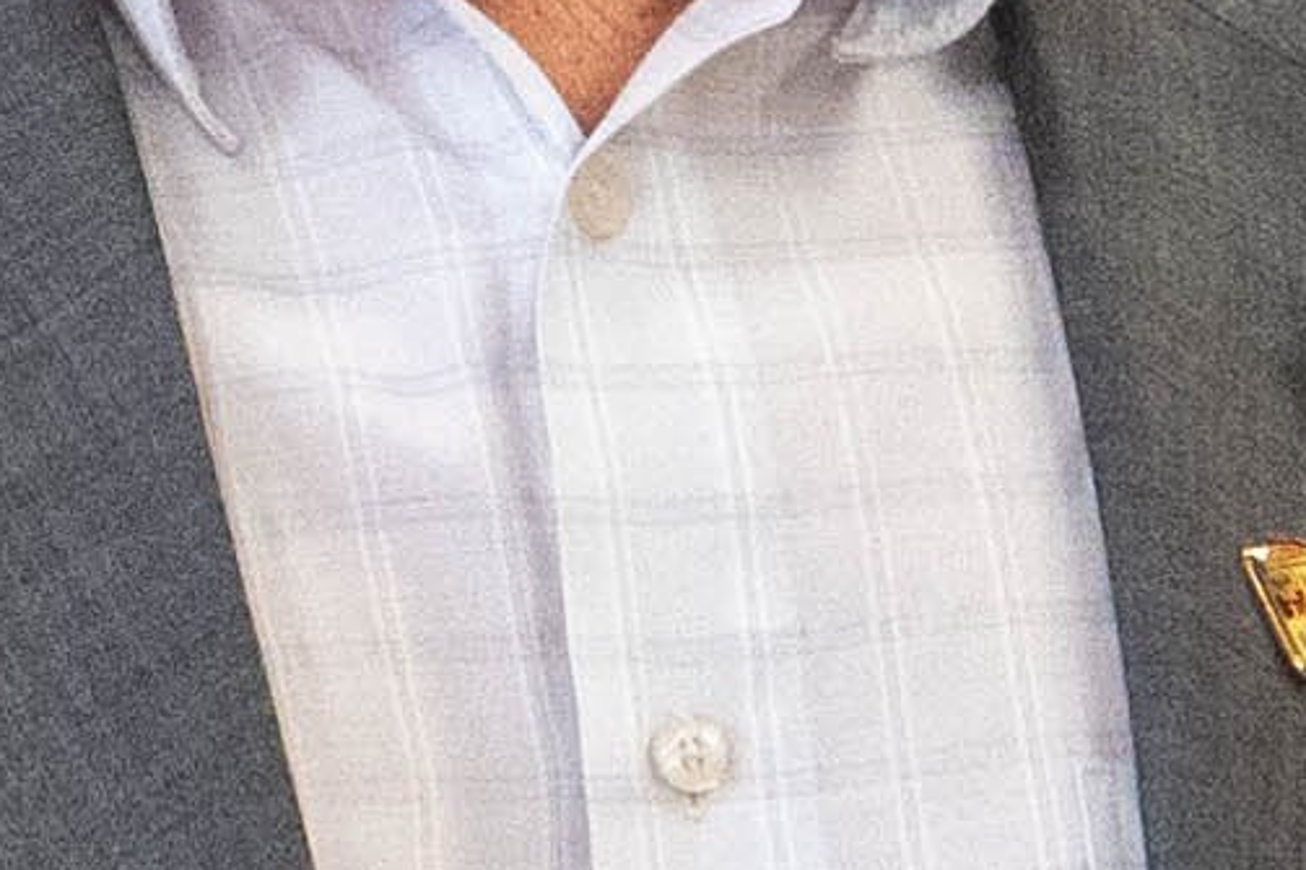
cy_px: 592
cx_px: 984
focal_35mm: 407
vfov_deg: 3.4
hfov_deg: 5.1
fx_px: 14759
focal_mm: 35
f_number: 5.6
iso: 2500
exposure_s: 1/200
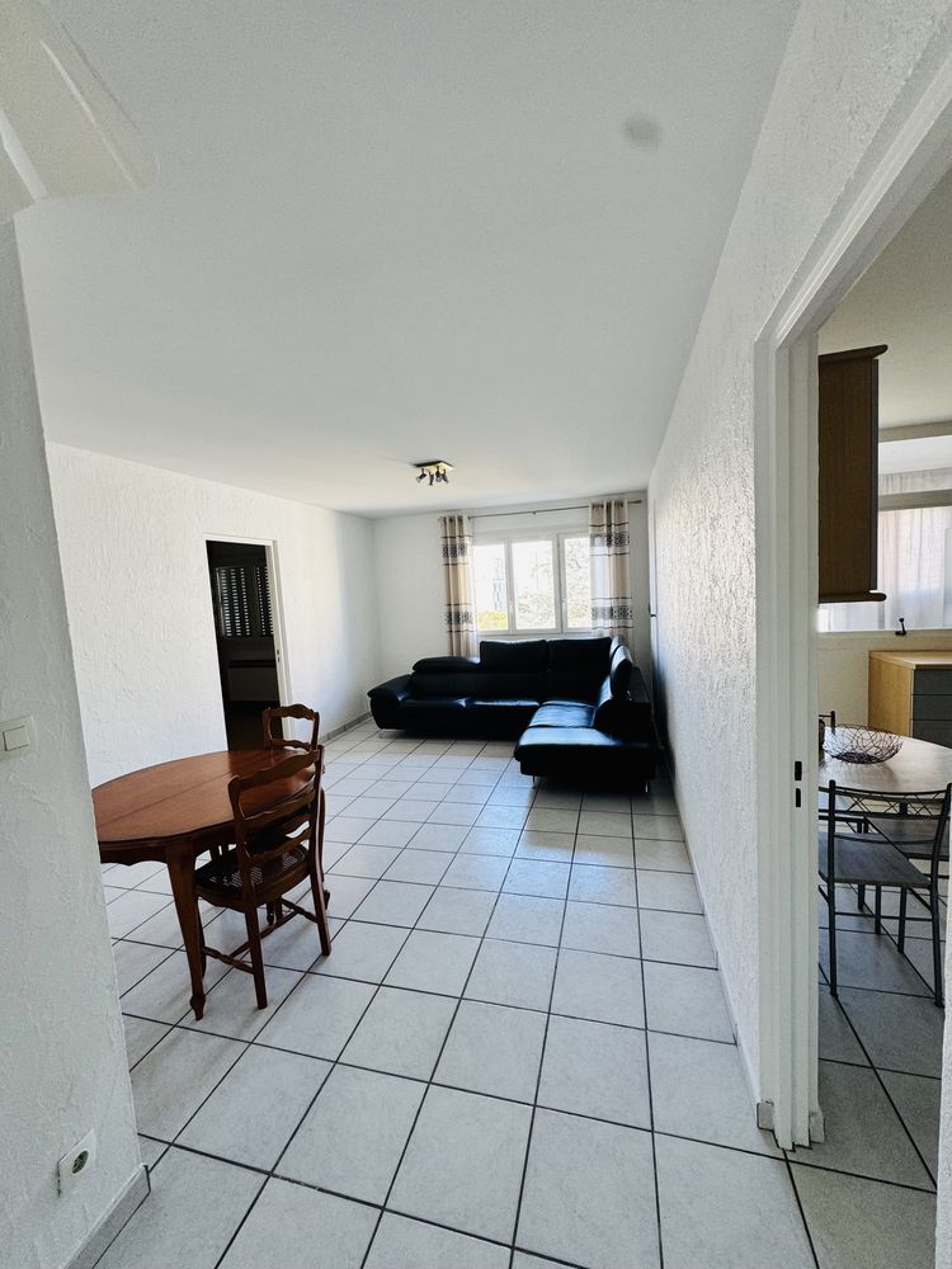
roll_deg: +3.4
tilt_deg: -4.8
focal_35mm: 14
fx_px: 513
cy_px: 634
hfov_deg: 85.7
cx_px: 476
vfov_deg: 102.1
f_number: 2.2
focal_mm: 2.22
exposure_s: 1/99
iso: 125
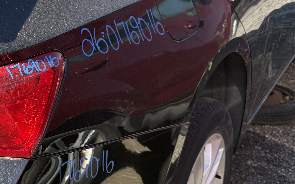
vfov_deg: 17.8
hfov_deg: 26.0
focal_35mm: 73
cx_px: -34
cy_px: 75
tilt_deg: -20.0
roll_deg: +3.1
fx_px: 587
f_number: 1.78
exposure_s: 1/1727
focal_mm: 6.76
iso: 100
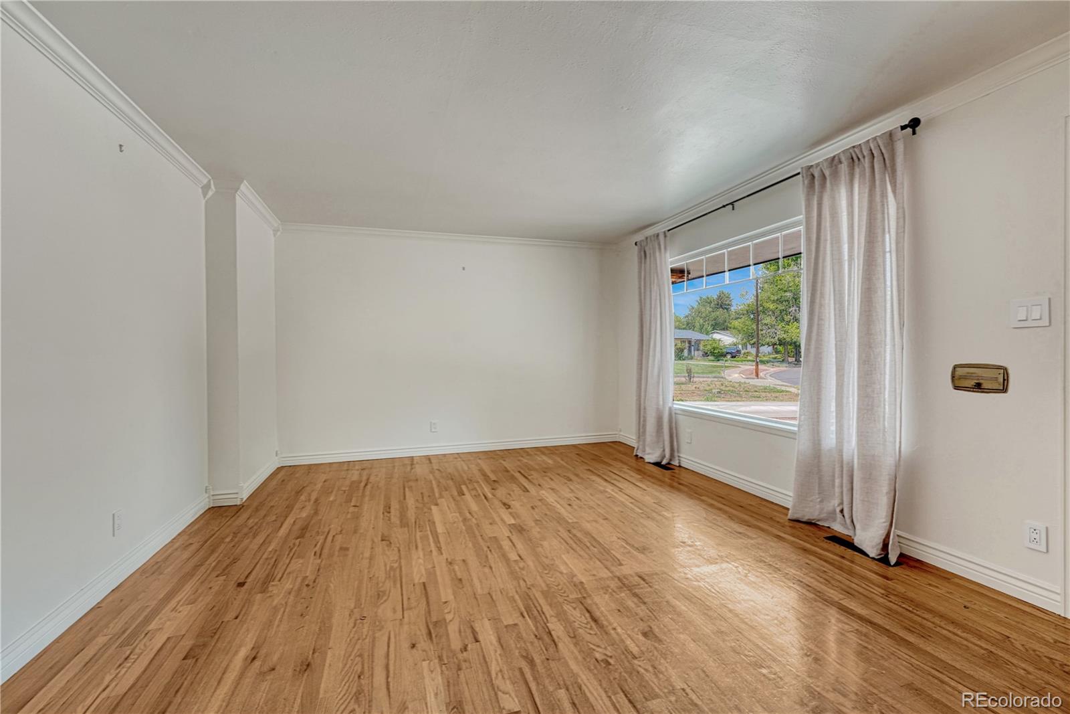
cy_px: 357
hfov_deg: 104.2
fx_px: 416
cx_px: 535
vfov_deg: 81.2
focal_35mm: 14
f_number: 8
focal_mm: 14
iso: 400
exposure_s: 1/250
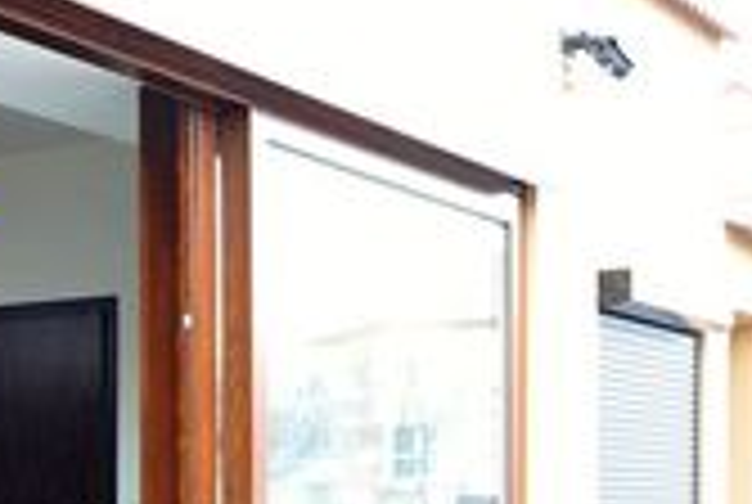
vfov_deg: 15.7
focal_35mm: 86
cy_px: 495
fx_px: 1800
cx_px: -518
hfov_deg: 19.2
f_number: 8
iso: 200
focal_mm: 24
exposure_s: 1/4
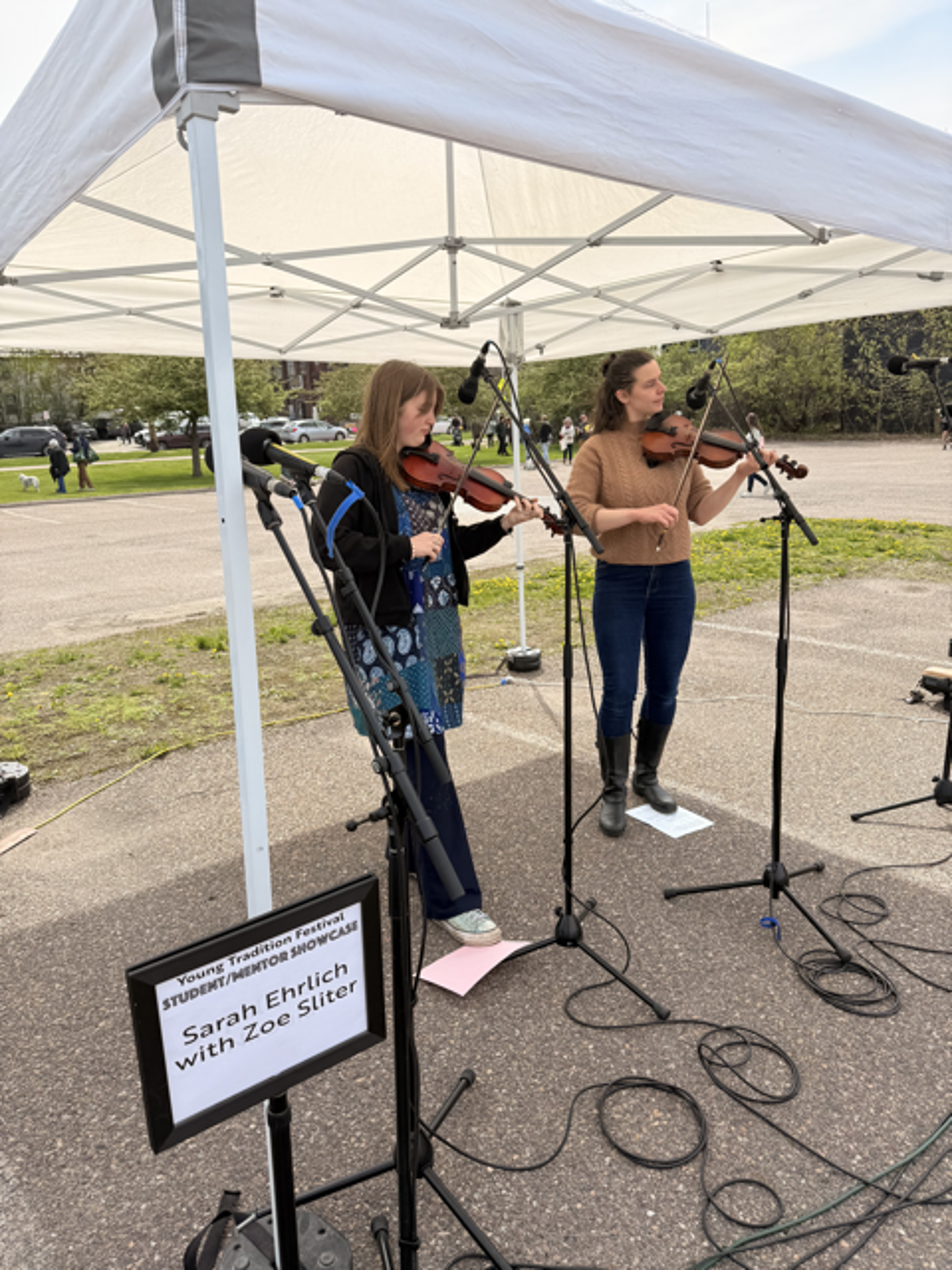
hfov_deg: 56.8
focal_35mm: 24
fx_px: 880
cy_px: 635
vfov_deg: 71.6
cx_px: 476
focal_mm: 6.76
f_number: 1.78
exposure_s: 1/3425
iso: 80
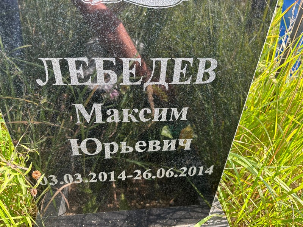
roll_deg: -2.8
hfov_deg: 67.3
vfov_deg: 53.1
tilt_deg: -34.1
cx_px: 152
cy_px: 114
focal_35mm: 26
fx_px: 228
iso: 50
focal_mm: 5.96
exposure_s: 1/315
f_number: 1.6
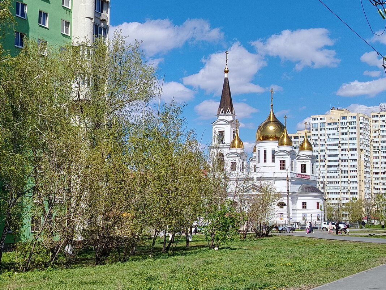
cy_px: 145
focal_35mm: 59
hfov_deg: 32.7
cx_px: 193
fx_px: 658
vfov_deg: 24.8
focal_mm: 5.25
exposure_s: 1/1463
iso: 100
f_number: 1.75
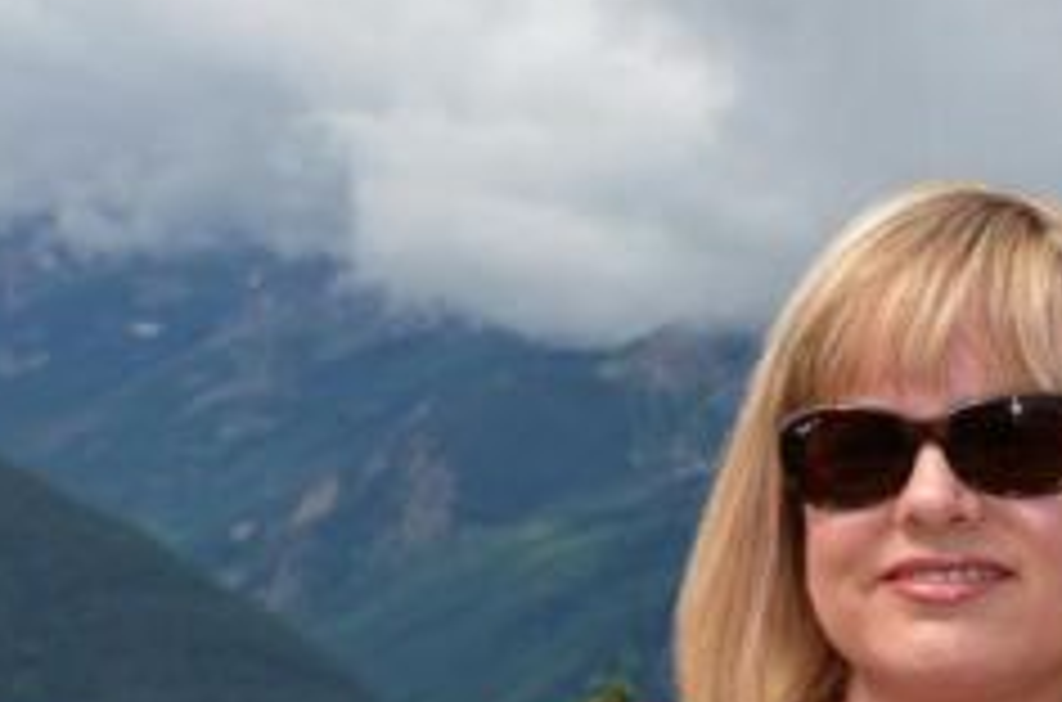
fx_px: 4188
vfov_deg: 9.5
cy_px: 628
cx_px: 266
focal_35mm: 142
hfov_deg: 14.4
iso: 100
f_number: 7.1
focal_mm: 35
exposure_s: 1/200
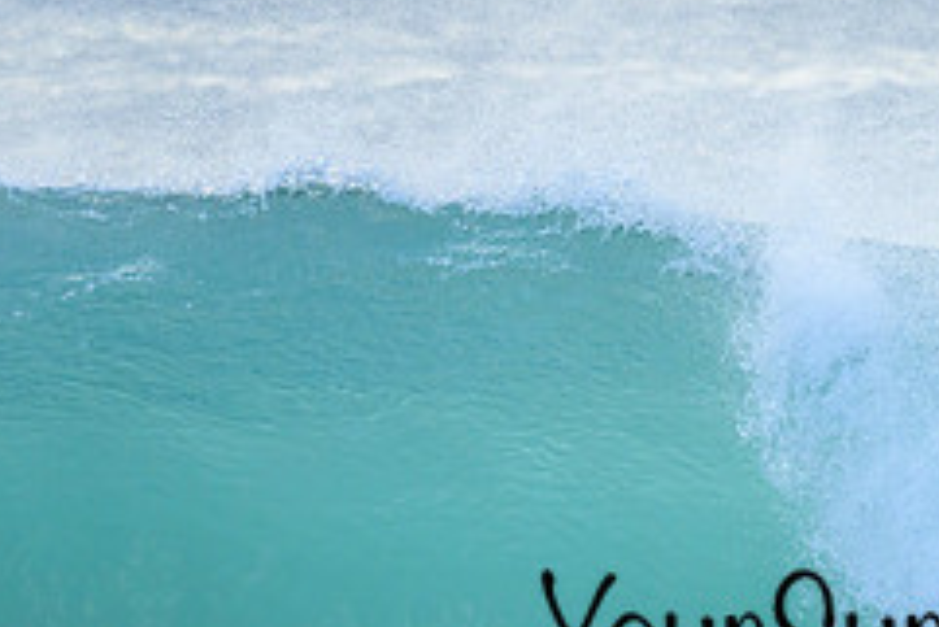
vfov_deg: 0.7
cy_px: 598
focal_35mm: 1924
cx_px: 943
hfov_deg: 1.1
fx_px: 50212
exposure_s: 1/2500
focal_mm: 800
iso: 1400
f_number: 6.3
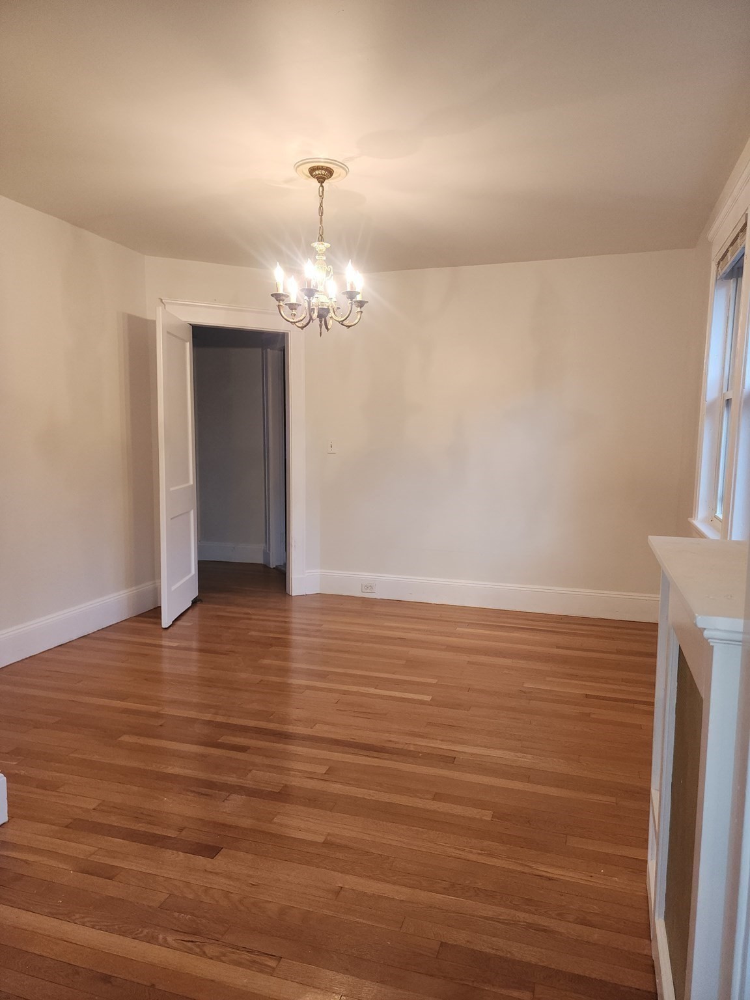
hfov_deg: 58.9
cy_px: 500
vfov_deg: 73.9
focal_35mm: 23
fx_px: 664
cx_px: 375
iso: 125
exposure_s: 1/60
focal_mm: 6.4
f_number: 1.8
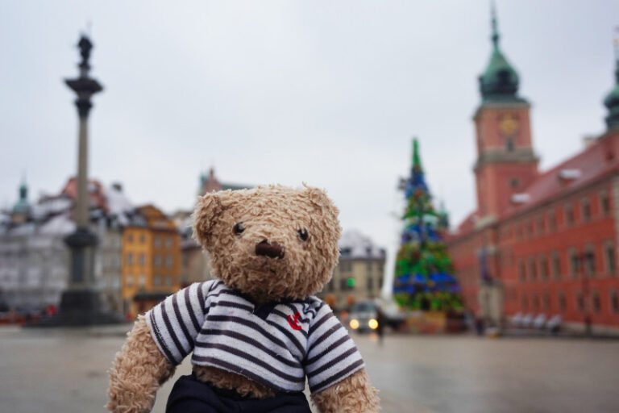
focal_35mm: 36
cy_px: 206
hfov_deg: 53.1
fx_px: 619
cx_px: 310
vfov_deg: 36.9
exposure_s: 1/60
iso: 160
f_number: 4.5
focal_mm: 24
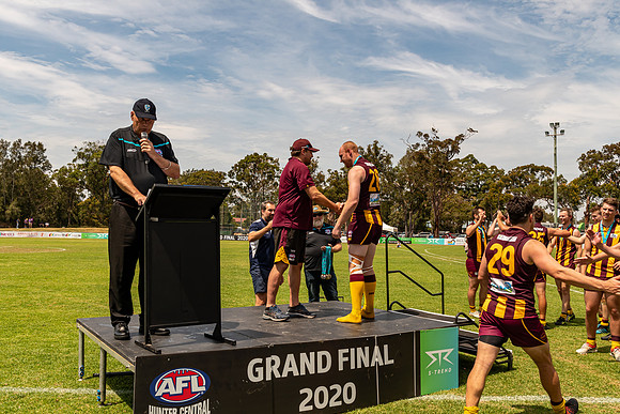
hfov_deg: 57.2
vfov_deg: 40.0
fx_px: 568
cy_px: 207
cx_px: 310
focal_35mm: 33
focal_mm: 22
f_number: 8
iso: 200
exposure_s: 1/640
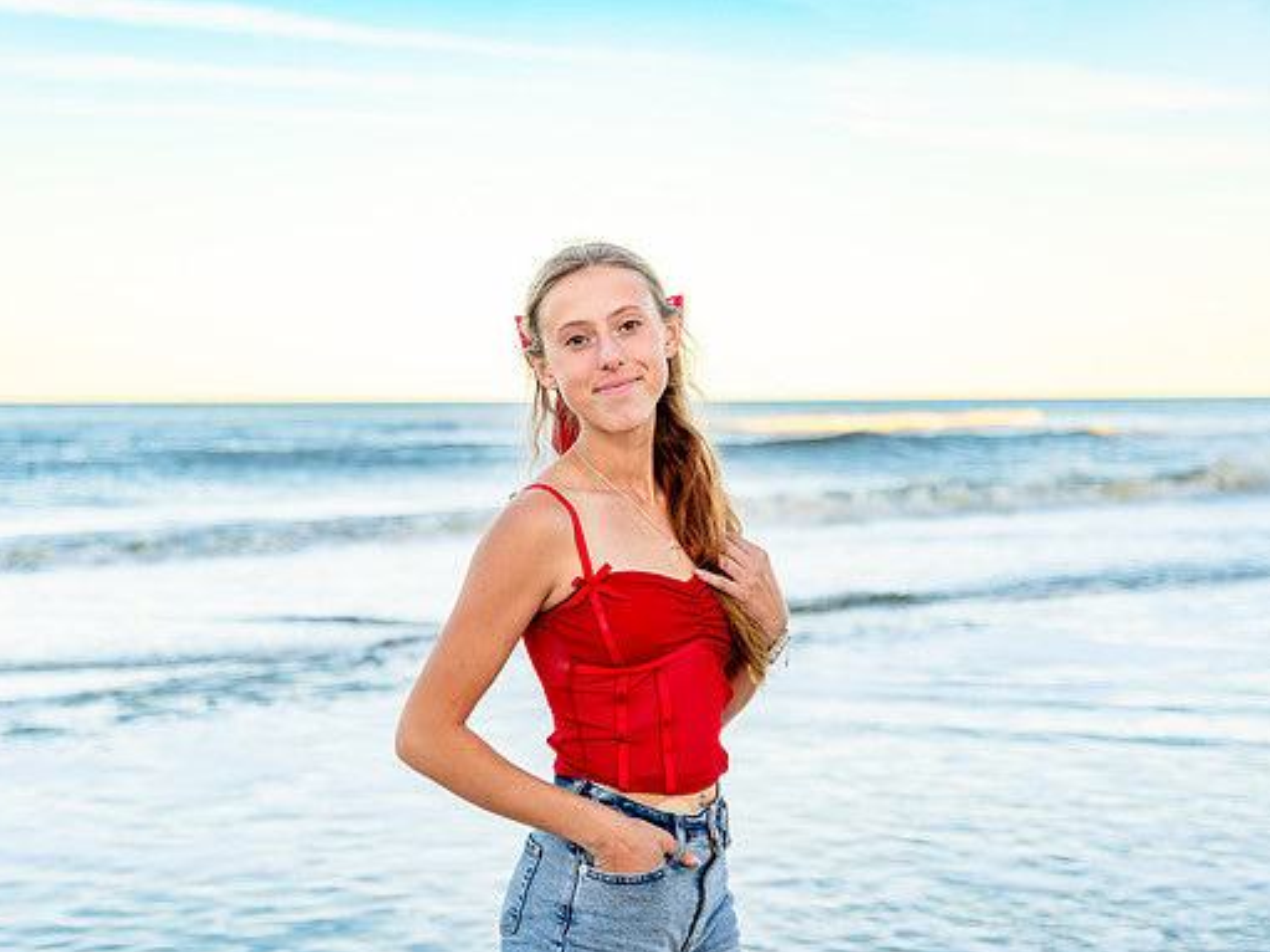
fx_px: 2274
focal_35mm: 62
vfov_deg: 23.6
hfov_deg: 31.2
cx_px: 616
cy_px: 478
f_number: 2.8
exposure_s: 1/250
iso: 64
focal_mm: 56
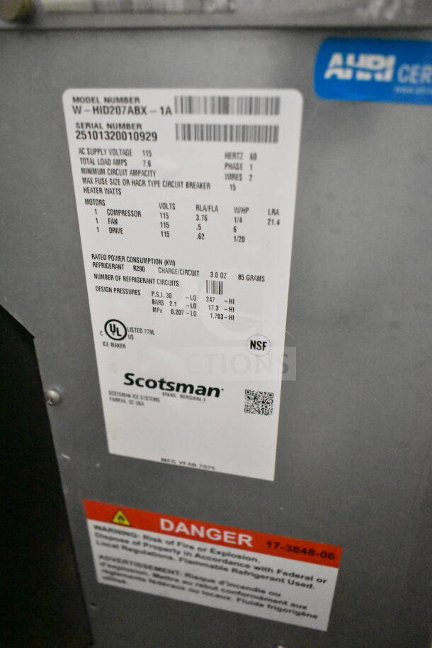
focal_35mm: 27
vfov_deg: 67.4
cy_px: 324
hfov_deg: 48.0
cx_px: 216
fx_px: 486
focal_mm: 18
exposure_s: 1/30
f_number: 3.5
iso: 20000
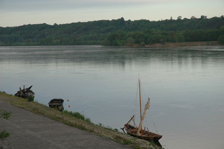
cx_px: 112
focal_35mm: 105
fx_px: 653
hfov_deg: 19.5
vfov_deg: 13.0
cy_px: 74
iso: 200
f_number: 7.1
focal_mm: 70
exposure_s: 1/200
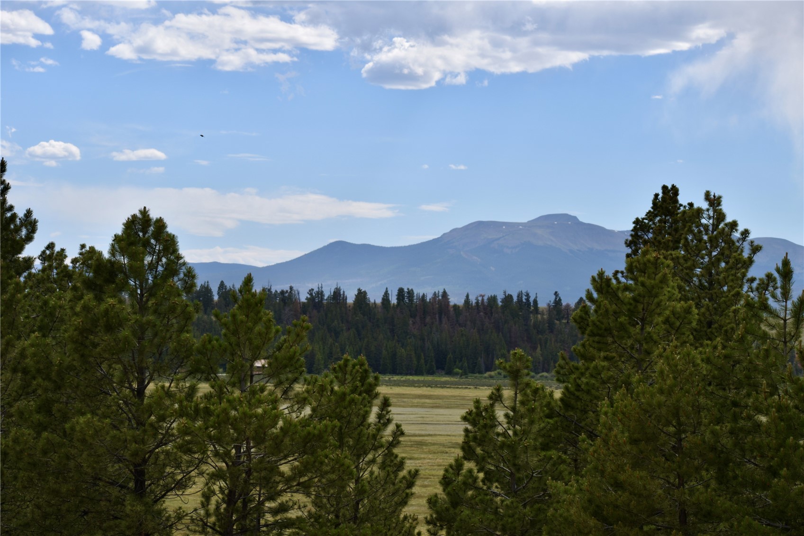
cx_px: 402
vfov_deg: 13.0
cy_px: 268
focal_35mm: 105
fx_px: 2345
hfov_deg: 19.5
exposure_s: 1/200
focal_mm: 70
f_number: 10
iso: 100
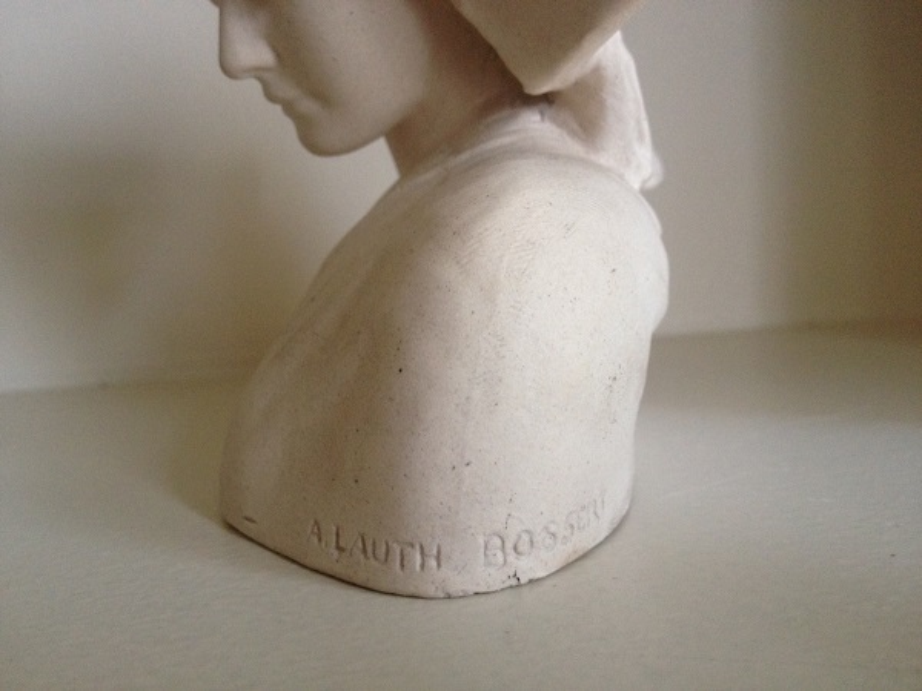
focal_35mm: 35
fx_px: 932
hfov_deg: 52.6
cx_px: 461
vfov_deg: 40.7
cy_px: 346
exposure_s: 1/20
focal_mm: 4.28
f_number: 2.4
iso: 160
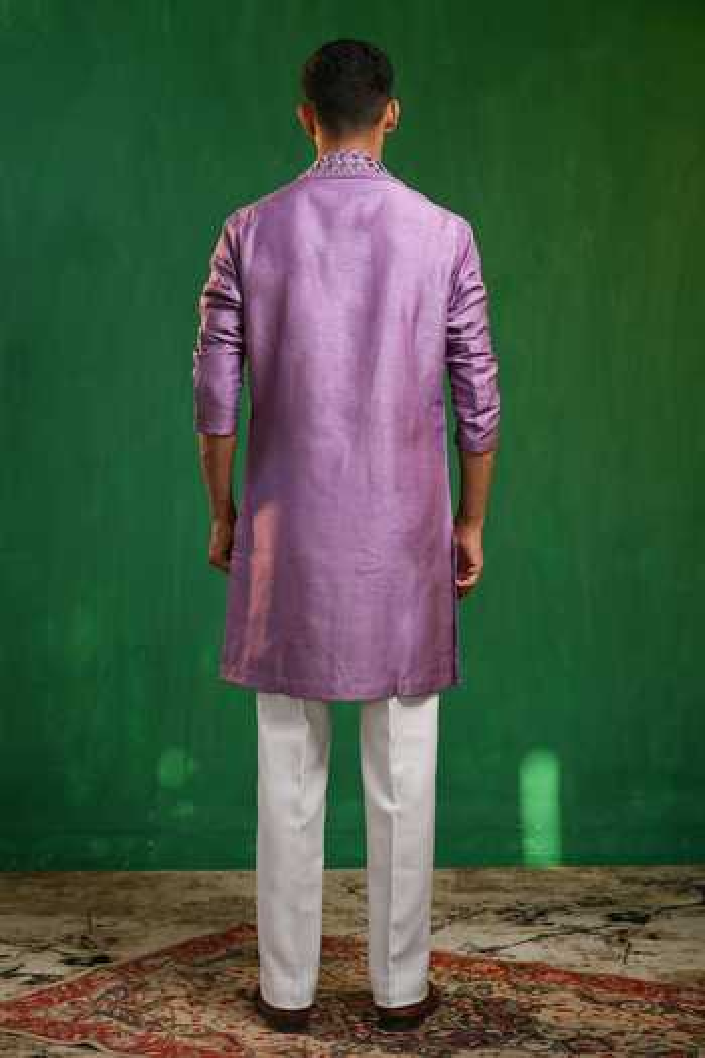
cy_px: 529
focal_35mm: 50
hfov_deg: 27.0
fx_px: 1469
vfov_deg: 39.6
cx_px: 352
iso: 200
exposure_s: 1/125
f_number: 2.8
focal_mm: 50
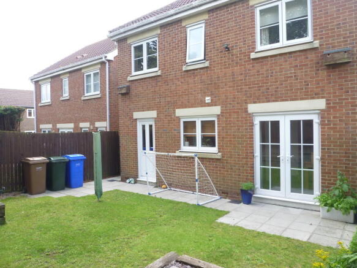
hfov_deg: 69.4
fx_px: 258
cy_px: 134
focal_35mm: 25
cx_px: 178
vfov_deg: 54.9
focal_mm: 4.5
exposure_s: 1/100
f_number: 3.2
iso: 100
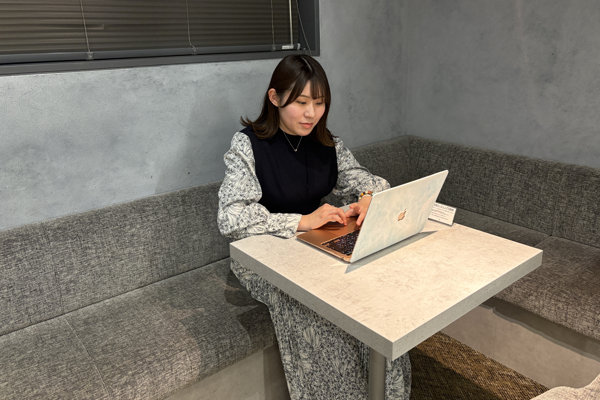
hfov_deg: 65.5
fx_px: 467
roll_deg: +2.5
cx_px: 300
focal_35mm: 28
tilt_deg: -15.4
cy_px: 172
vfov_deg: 46.3
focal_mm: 5.96
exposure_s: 1/50
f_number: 1.6
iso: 250
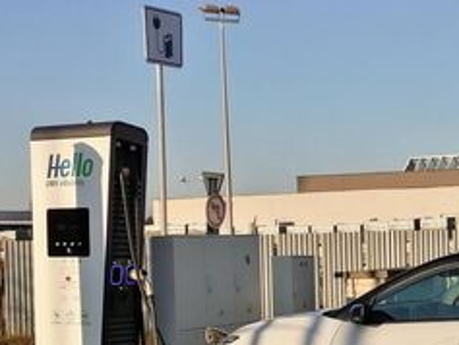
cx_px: 430
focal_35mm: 90
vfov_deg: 16.3
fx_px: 1194
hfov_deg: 21.2
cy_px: 267
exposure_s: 1/1186
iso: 50
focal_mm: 5.3
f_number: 1.8
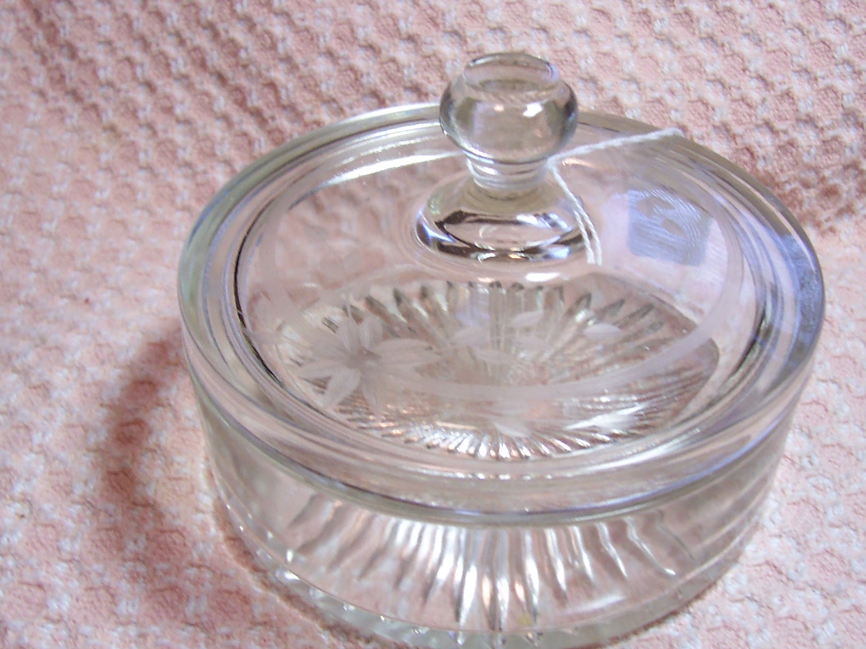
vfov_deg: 33.6
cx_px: 495
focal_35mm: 43
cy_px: 339
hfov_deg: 43.7
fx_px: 1075
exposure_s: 1/30
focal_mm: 5.6
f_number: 2.8
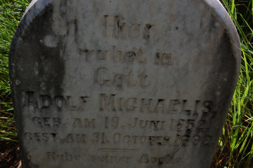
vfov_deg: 25.7
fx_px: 369
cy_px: 84
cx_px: 126
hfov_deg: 37.9
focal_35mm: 52
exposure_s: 1/160
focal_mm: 35
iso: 400
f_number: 18
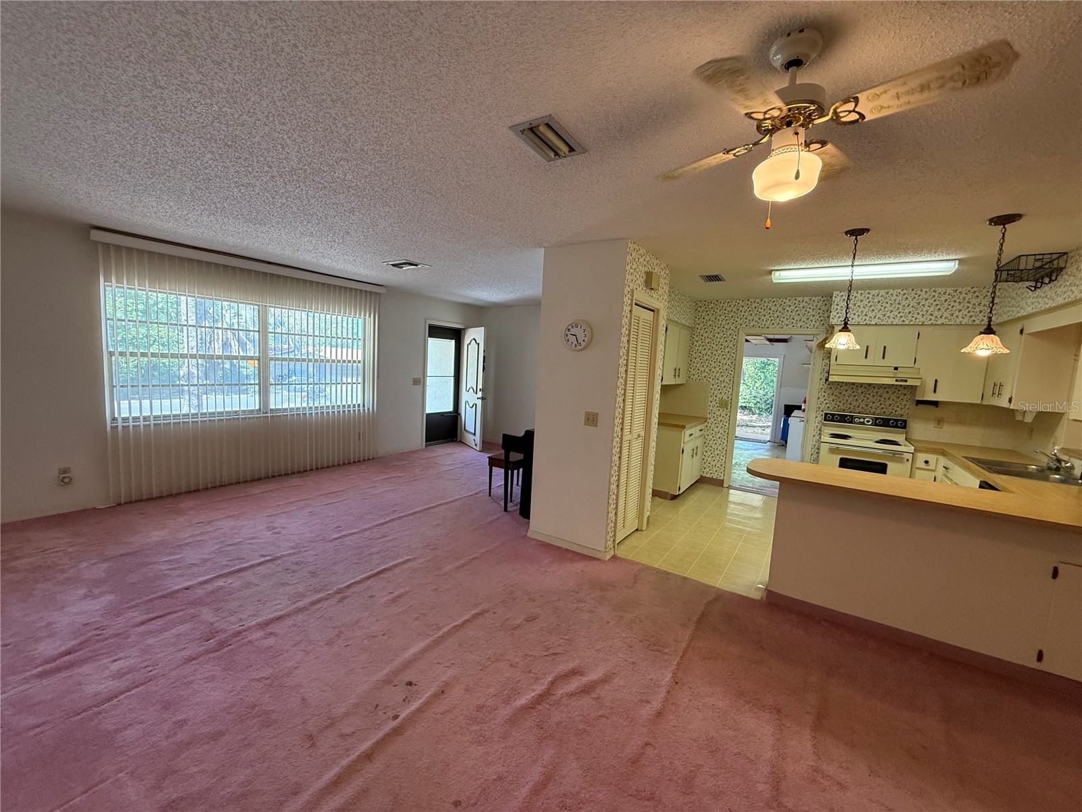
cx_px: 541
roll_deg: -3.2
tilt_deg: -5.0
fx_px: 438
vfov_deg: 85.7
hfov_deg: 102.1
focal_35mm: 14
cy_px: 406
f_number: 2.2
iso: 200
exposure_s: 1/120
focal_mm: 2.22
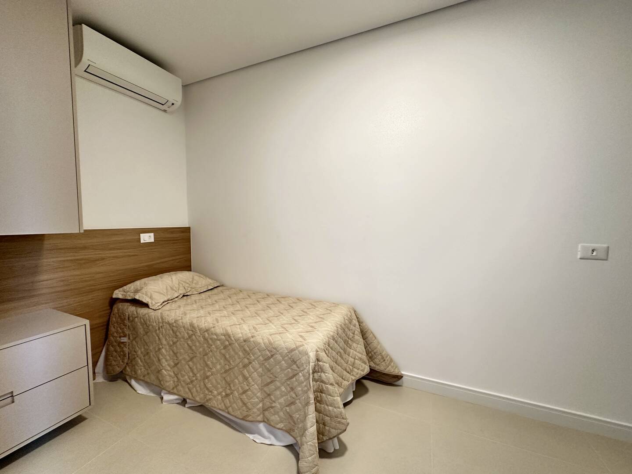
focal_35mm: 14
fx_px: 256
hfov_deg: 102.1
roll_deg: -0.4
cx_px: 316
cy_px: 237
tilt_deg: -3.3
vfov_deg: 85.7
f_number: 2.2
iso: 320
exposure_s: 1/60
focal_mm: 2.22
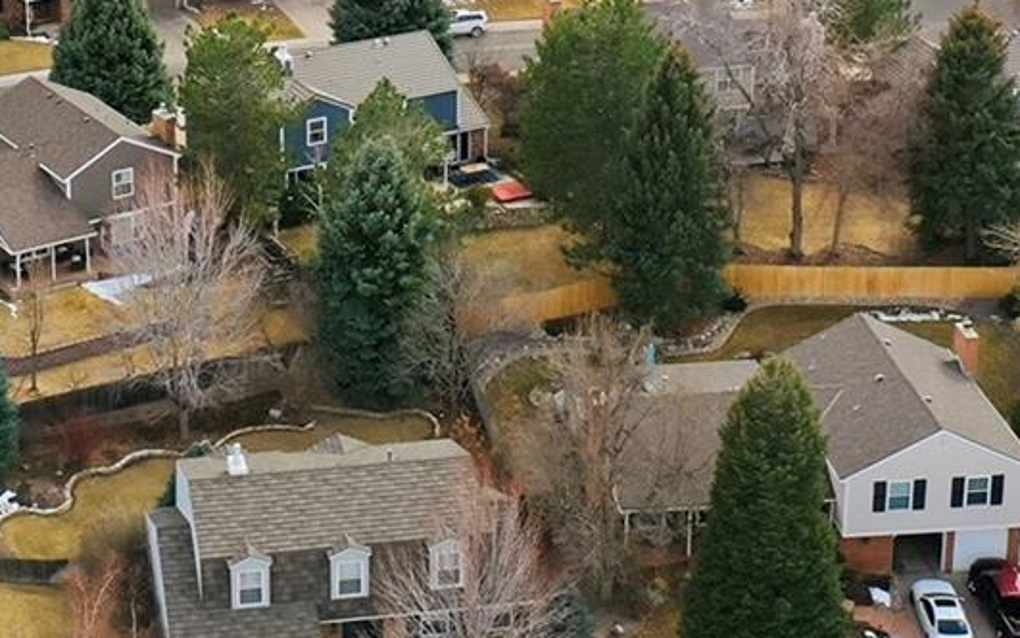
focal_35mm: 86
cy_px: -90
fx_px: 2391
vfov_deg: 14.8
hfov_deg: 23.9
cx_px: 271
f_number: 5.6
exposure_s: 1/400
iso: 100
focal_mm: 10.3
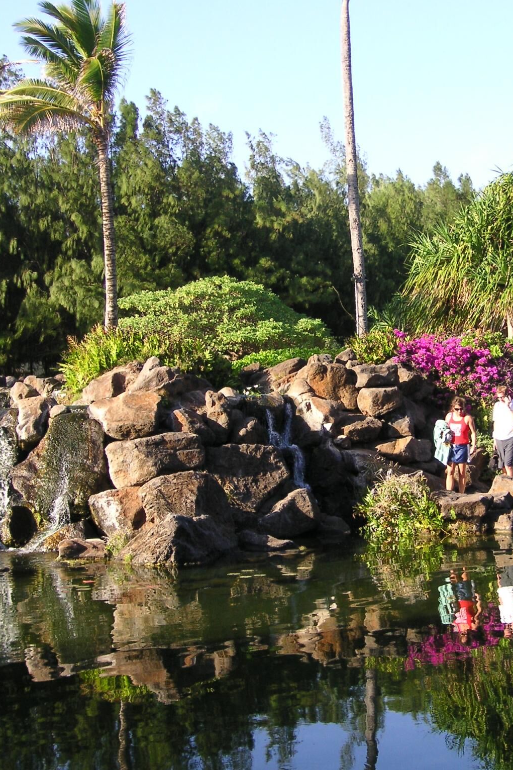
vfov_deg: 35.1
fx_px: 1219
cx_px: 351
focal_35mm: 57
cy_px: 384
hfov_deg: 23.6
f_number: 3
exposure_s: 1/350
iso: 50
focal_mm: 6.9
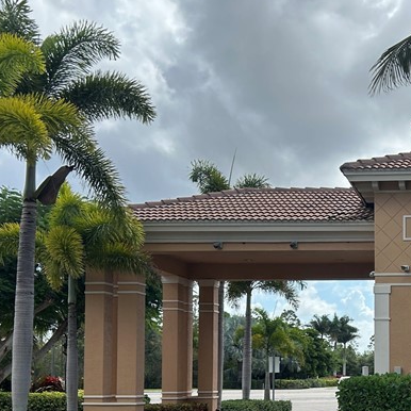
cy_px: 334
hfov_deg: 26.2
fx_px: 819
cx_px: 443
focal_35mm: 61
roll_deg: +0.1
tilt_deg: +2.8
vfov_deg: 27.5
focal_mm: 5.7
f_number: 1.5
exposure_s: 1/2762
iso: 50
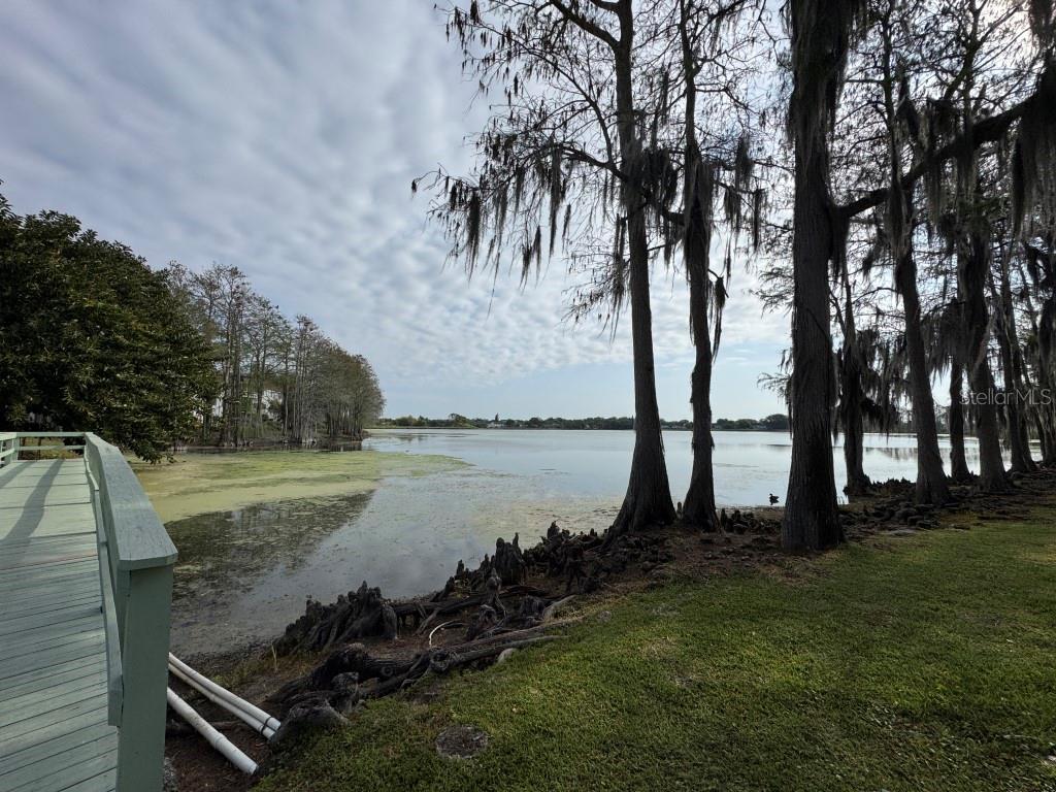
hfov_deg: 102.1
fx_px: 427
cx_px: 528
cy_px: 396
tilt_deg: +3.9
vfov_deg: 85.7
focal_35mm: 14
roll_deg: -0.8
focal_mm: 2.22
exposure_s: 1/3906
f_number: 2.2
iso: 40
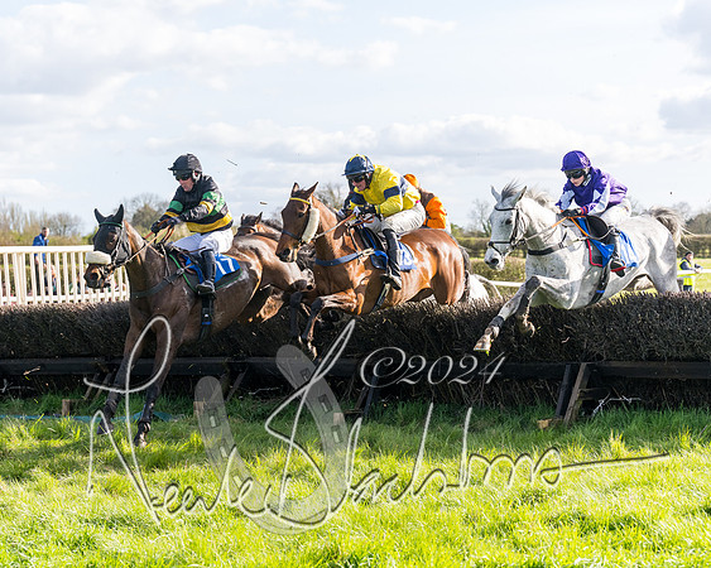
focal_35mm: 97
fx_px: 2049
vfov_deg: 15.8
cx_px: 275
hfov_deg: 19.7
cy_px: 266
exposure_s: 1/1600
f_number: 4
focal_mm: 70
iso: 400
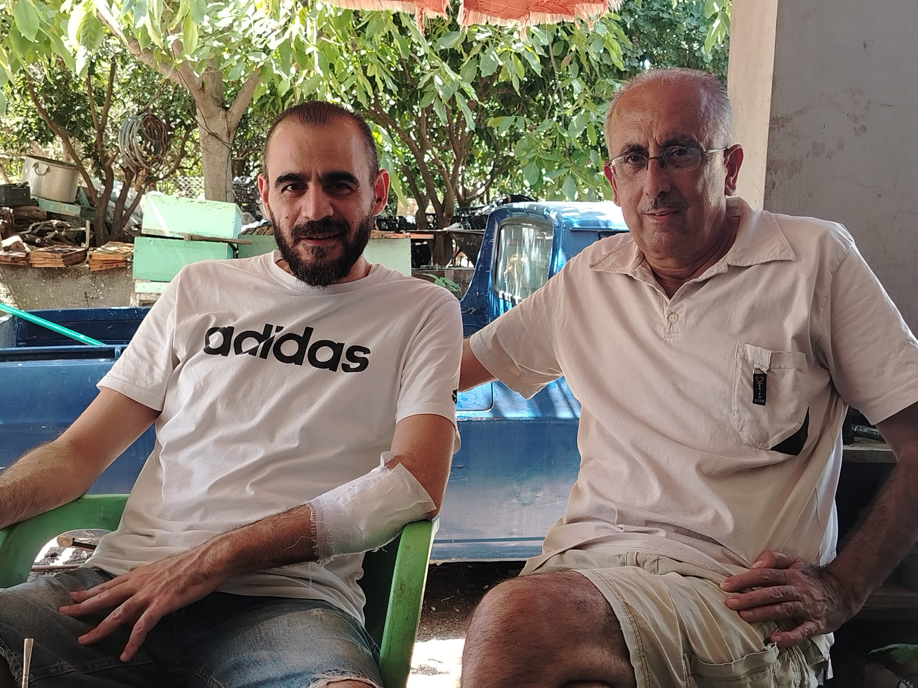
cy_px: 344
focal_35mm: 47
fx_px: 1246
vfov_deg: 30.9
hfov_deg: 40.4
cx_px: 459
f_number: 1.75
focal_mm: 5.25
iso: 341
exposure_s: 1/100
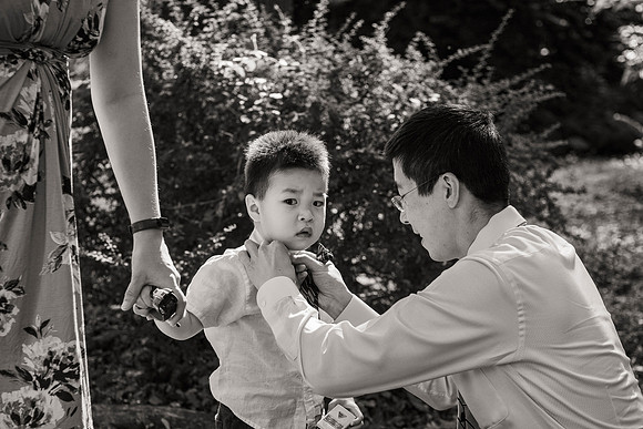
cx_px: 322
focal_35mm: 70
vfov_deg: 19.5
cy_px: 214
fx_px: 1251
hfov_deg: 28.8
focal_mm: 70
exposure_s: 1/1000
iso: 1000
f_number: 4.5
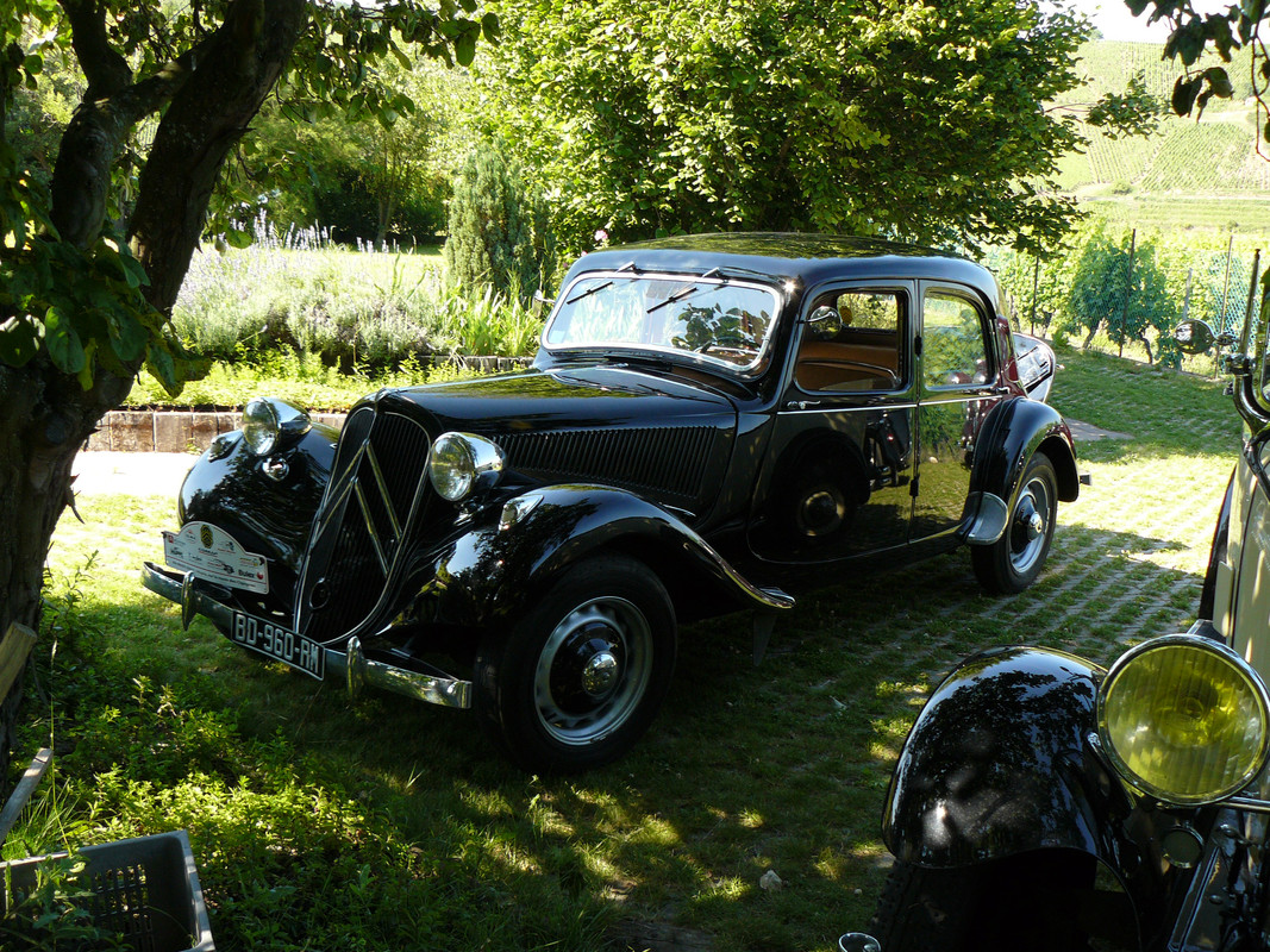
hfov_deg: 51.4
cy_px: 476
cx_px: 635
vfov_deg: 39.6
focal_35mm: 36
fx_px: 1321
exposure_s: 1/125
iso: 100
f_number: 3.6
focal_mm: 6
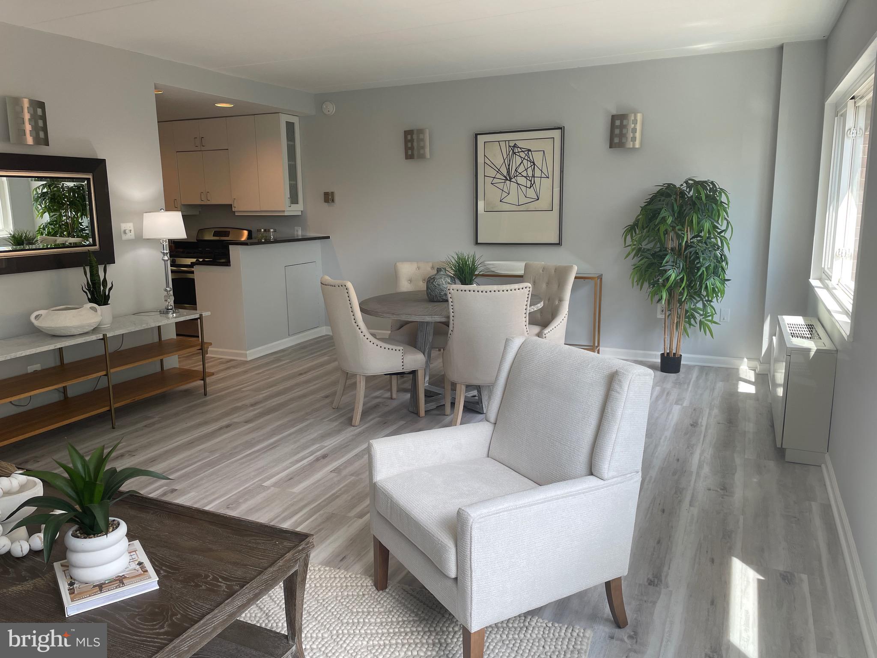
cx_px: 438
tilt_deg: -11.6
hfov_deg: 67.3
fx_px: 659
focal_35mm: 26
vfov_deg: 53.1
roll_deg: +0.8
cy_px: 329
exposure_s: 1/134
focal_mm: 4.2
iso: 32
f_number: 1.6
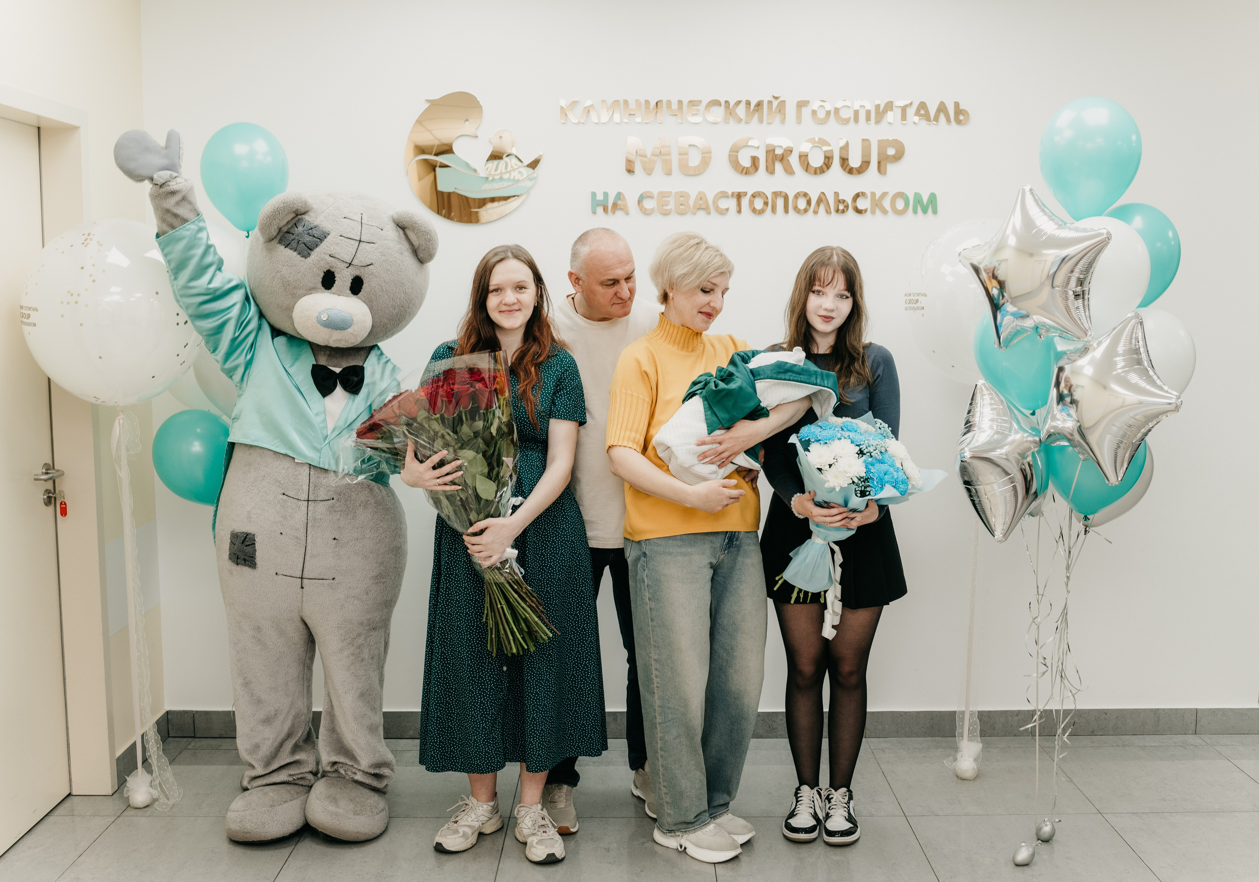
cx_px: 628
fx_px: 1343
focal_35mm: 38
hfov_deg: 50.2
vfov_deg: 36.4
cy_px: 435
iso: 400
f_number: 4
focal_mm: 35
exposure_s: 1/160
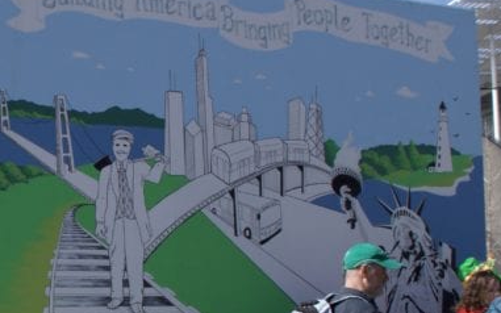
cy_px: 266
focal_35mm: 74
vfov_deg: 17.4
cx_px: 11
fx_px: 1010
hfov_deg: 26.5
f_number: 13
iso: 200
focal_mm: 18
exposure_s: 1/200
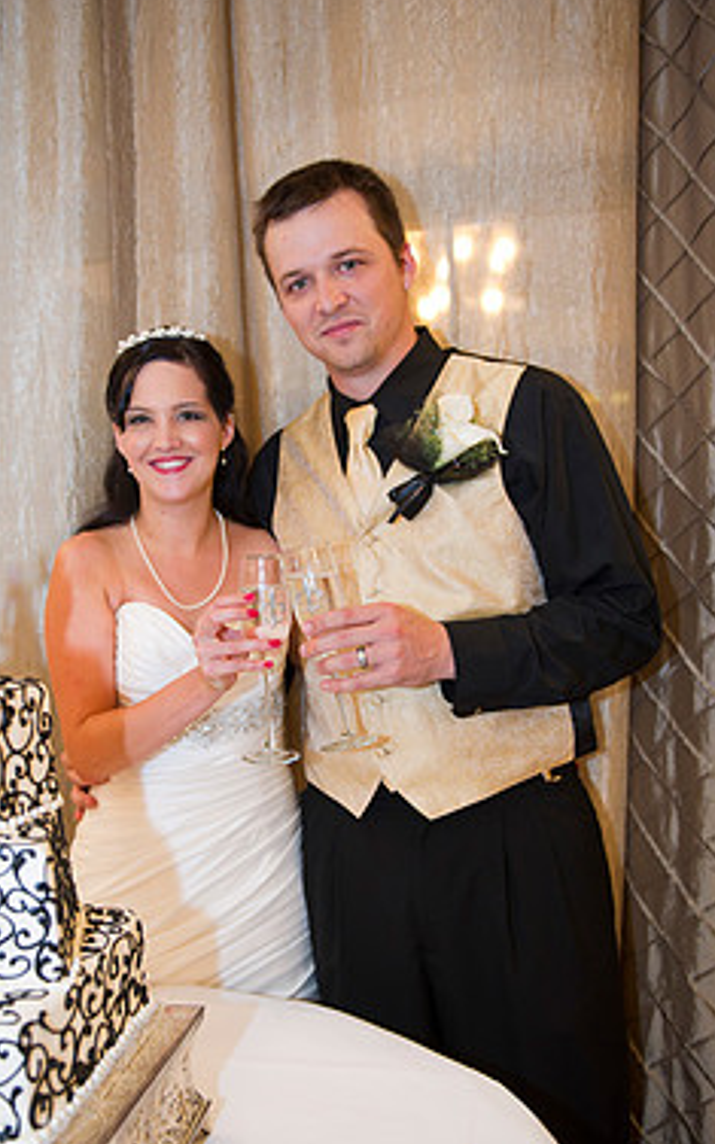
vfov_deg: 50.3
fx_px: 1216
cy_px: 636
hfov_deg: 32.6
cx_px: 275
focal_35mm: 39
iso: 1250
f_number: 2.8
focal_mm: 32
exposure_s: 1/60
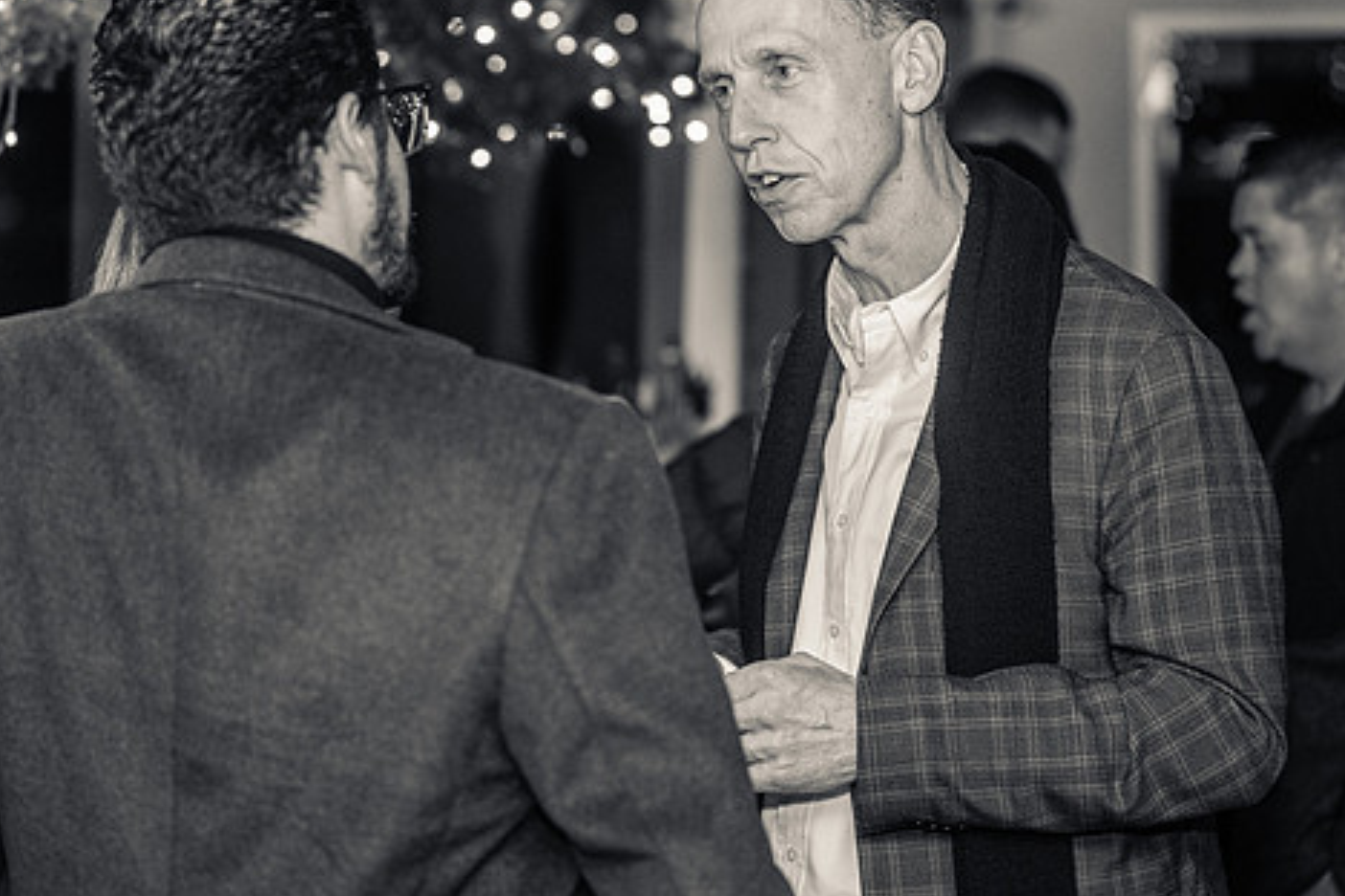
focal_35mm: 98
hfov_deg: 20.8
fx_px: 3661
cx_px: 535
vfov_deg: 14.0
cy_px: 375
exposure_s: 1/200
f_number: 2.8
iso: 2500
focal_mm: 79
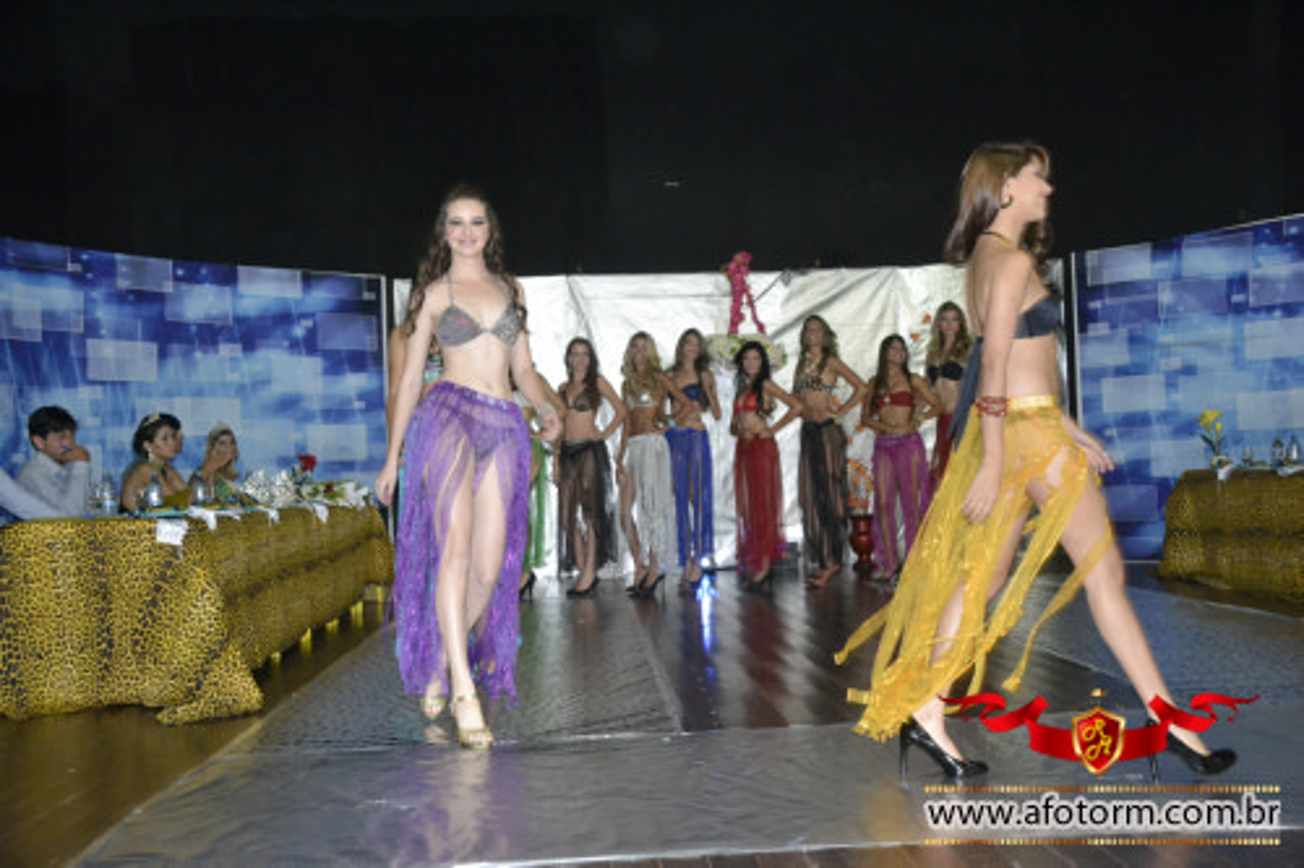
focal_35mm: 39
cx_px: 652
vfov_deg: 34.2
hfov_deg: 49.6
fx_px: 1412
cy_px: 434
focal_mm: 26
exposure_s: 1/60
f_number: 3.8
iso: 3200
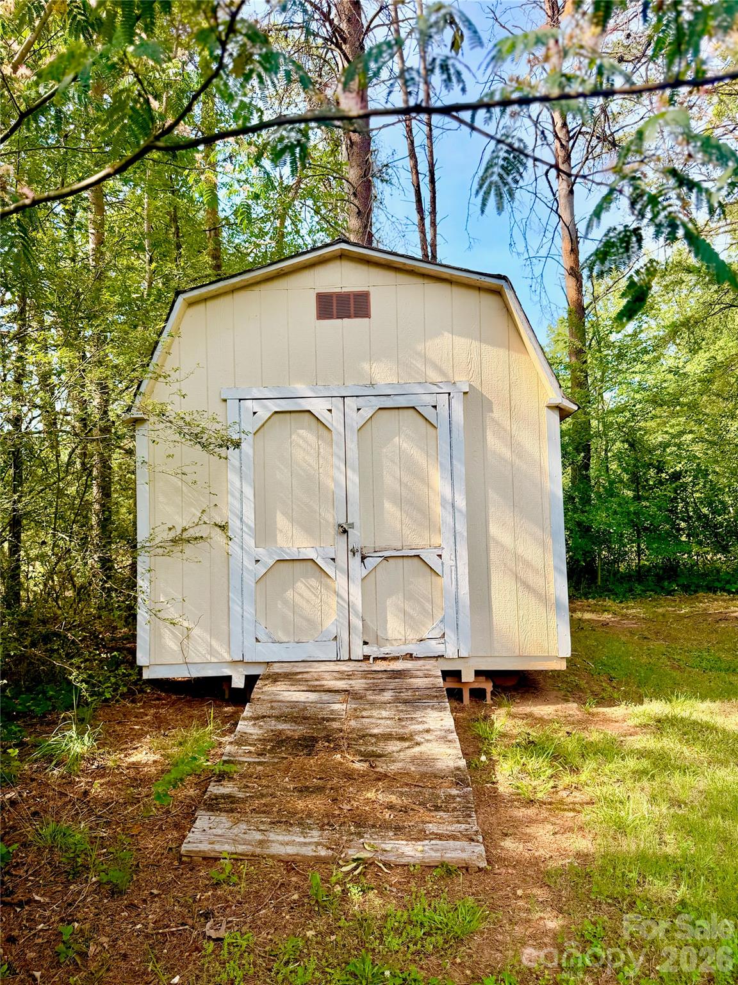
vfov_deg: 71.6
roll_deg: +0.6
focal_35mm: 24
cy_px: 492
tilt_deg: +3.5
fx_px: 682
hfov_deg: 56.8
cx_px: 369
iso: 100
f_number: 1.78
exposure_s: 1/1437
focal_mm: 6.76
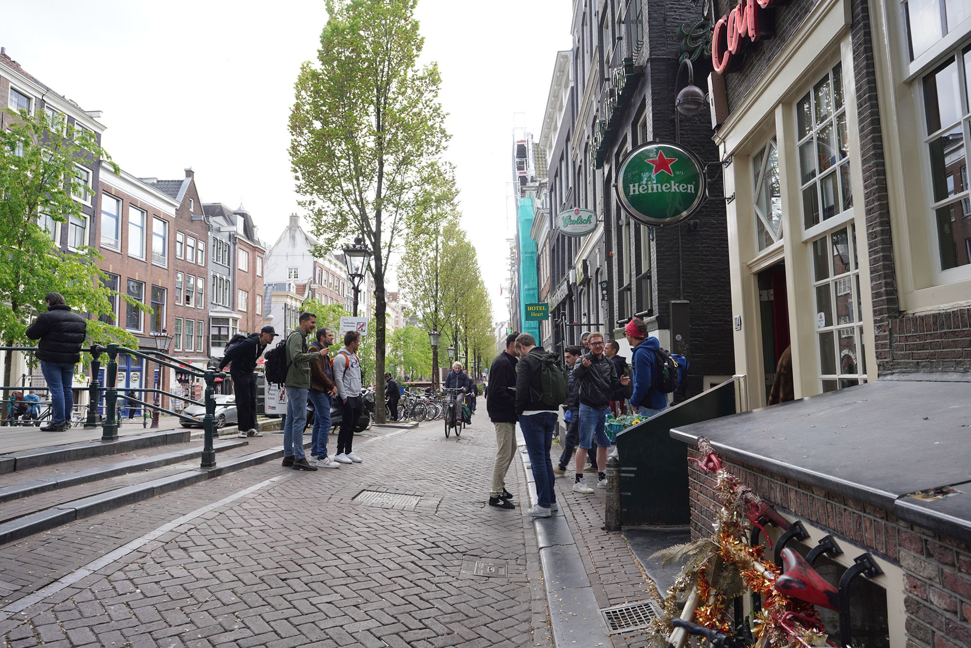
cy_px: 324
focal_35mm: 24
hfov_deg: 73.7
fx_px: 647
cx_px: 486
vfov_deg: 53.1
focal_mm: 24
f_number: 5.6
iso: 100
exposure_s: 1/100
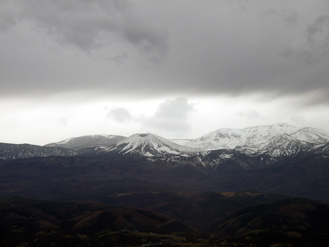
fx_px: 1464
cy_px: 124
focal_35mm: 154
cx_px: 164
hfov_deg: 12.8
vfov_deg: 9.6
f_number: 4.3
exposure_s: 1/250
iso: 64
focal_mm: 27.37
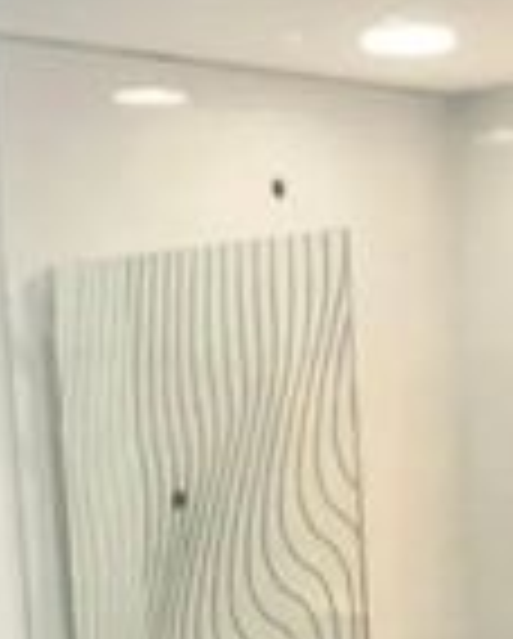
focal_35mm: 114
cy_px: 756
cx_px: 554
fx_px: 2159
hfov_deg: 13.3
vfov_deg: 16.2
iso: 100
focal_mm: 4.25
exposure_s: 1/60
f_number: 1.8
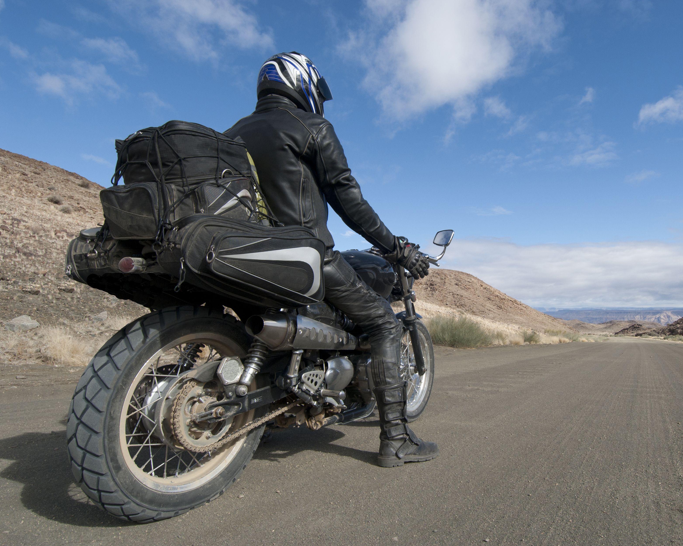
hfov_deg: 76.5
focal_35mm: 21
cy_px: 269
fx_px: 424
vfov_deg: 65.5
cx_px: 420
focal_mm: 12
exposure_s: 1/400
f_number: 9
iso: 160
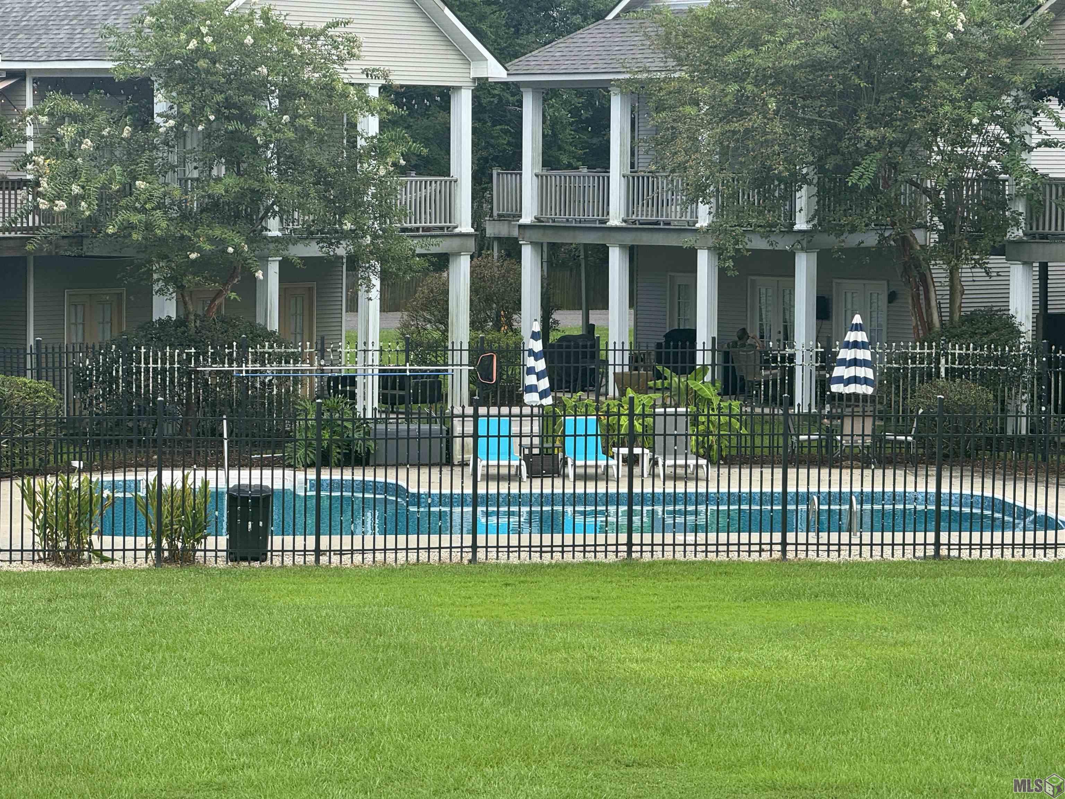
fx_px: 3692
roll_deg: +0.0
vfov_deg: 12.3
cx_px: 532
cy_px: 400
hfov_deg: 16.4
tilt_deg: -3.3
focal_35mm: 120
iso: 50
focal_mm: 15.66
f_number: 2.8
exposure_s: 1/306
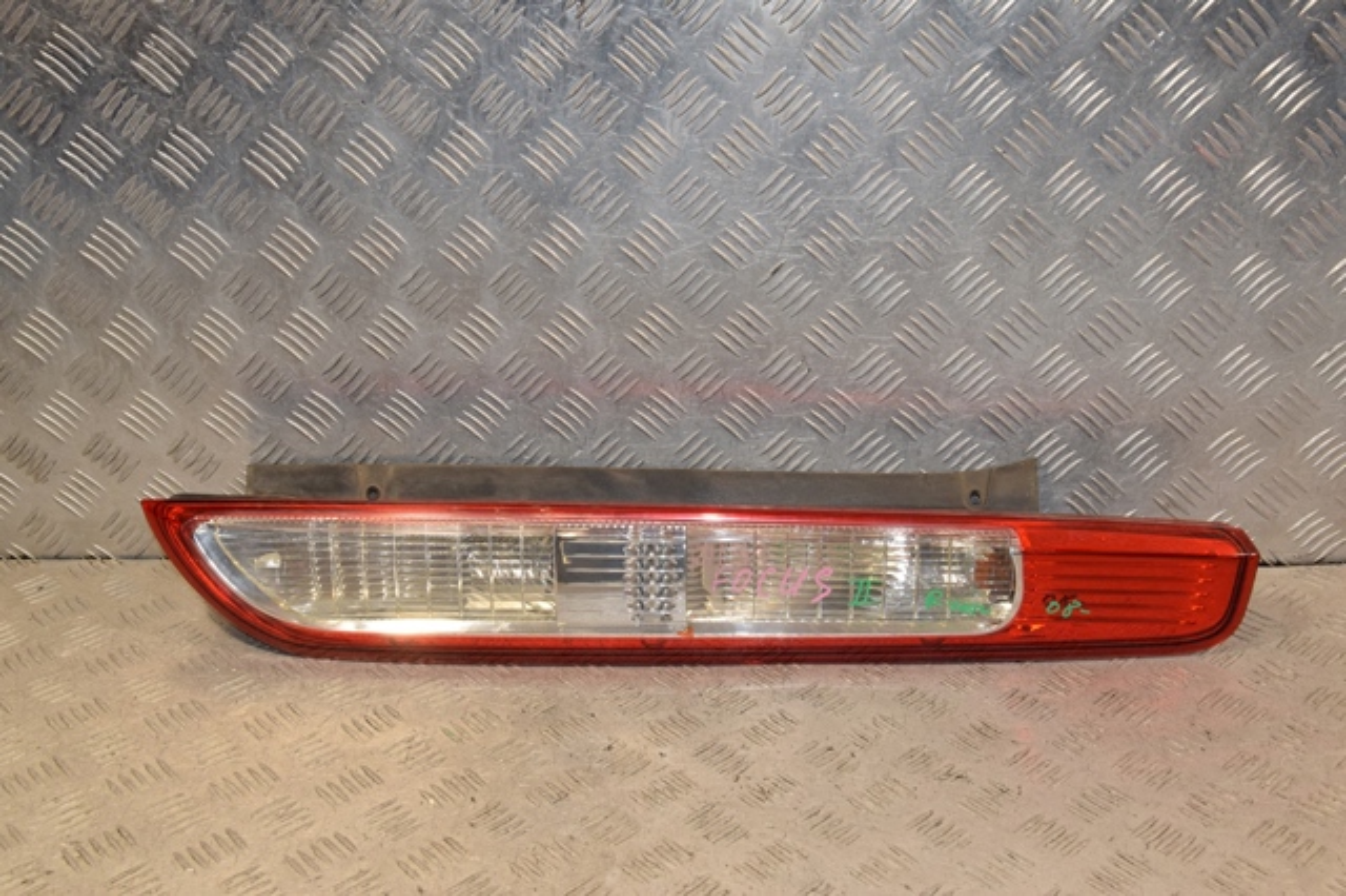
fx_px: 1569
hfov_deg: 46.4
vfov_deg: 31.9
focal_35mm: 42
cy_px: 448
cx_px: 673
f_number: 10
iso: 800
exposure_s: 1/200
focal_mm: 28
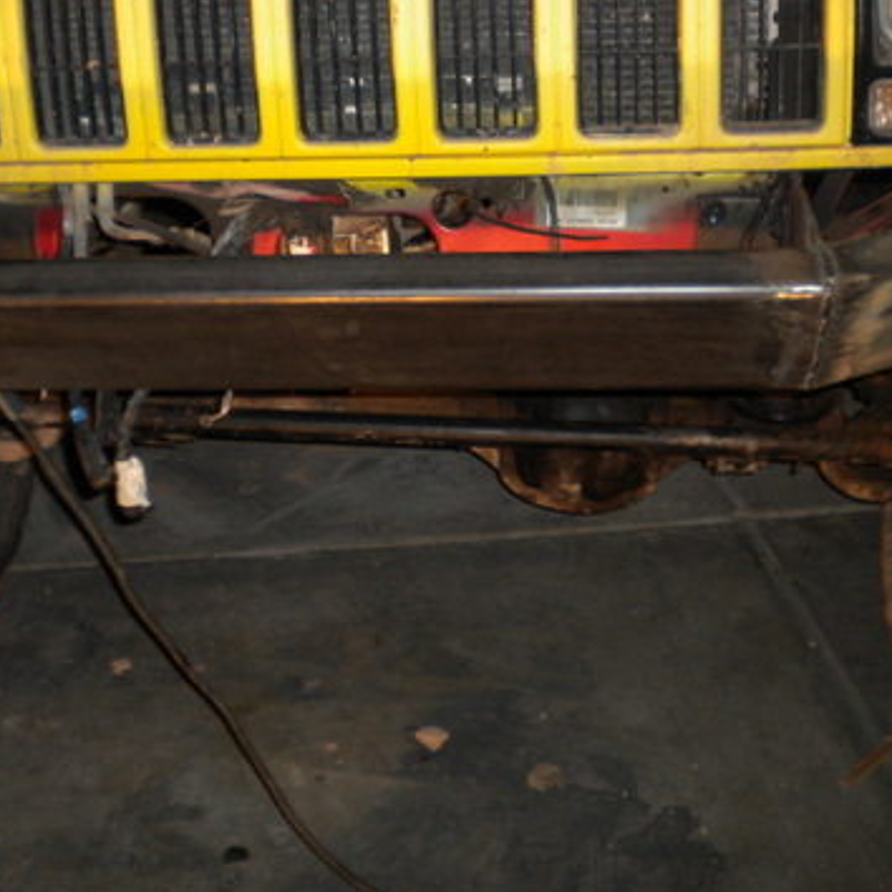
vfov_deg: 30.3
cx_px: 375
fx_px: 1633
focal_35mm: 56
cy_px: 300
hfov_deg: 30.5
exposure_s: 1/30
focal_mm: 6.3
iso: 100
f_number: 3.1
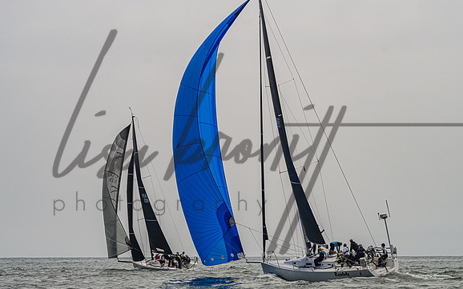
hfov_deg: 13.0
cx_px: 243
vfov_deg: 8.1
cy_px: 172
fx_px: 2031
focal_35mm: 161
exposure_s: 1/4000
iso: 500
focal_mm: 120
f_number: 8
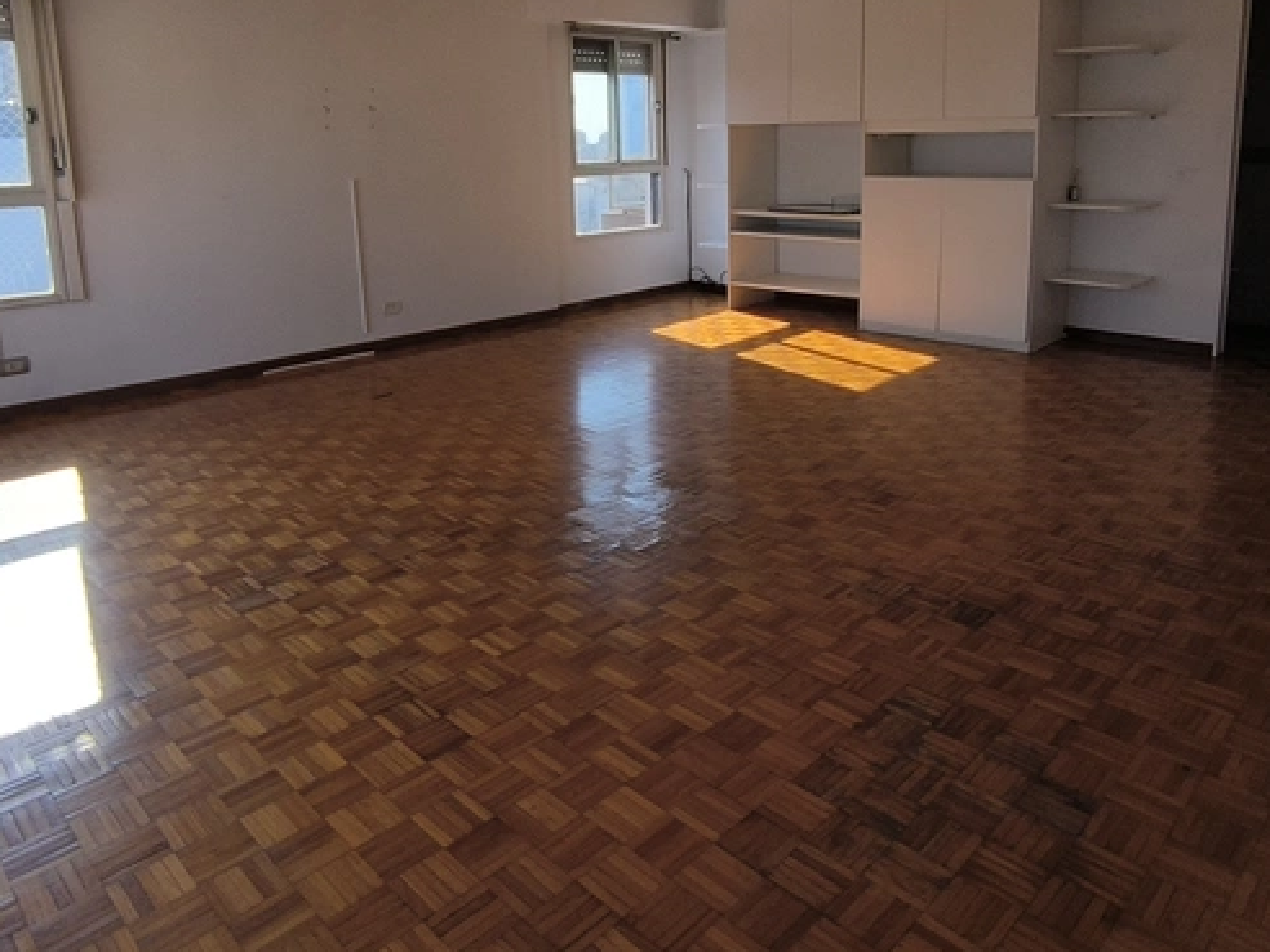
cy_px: 307
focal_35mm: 26
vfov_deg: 51.9
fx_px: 954
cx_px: 625
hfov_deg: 67.3
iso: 50
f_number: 2.2
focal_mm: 1.65
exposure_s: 1/742
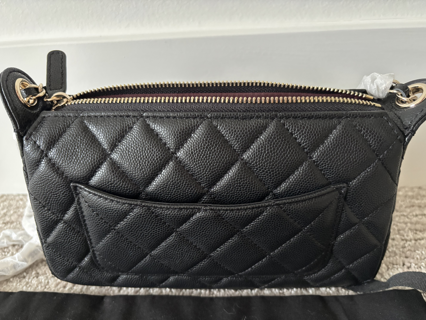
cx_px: 213
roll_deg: +3.6
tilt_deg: -32.9
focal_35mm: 26
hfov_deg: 67.3
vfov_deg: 53.1
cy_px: 160
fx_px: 320
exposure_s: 1/37
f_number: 1.6
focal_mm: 5.96
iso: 640
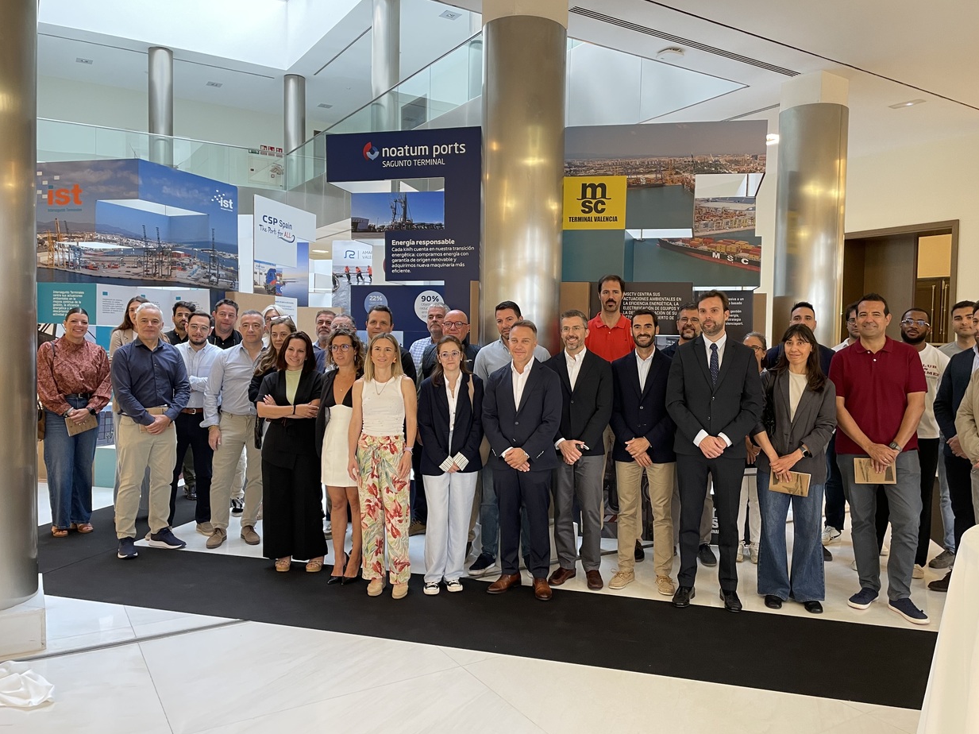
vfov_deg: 51.3
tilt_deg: -2.1
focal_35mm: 27
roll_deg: -0.4
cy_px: 368
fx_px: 763
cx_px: 507
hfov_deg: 65.3
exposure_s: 1/50
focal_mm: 4.2
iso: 100
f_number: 1.6
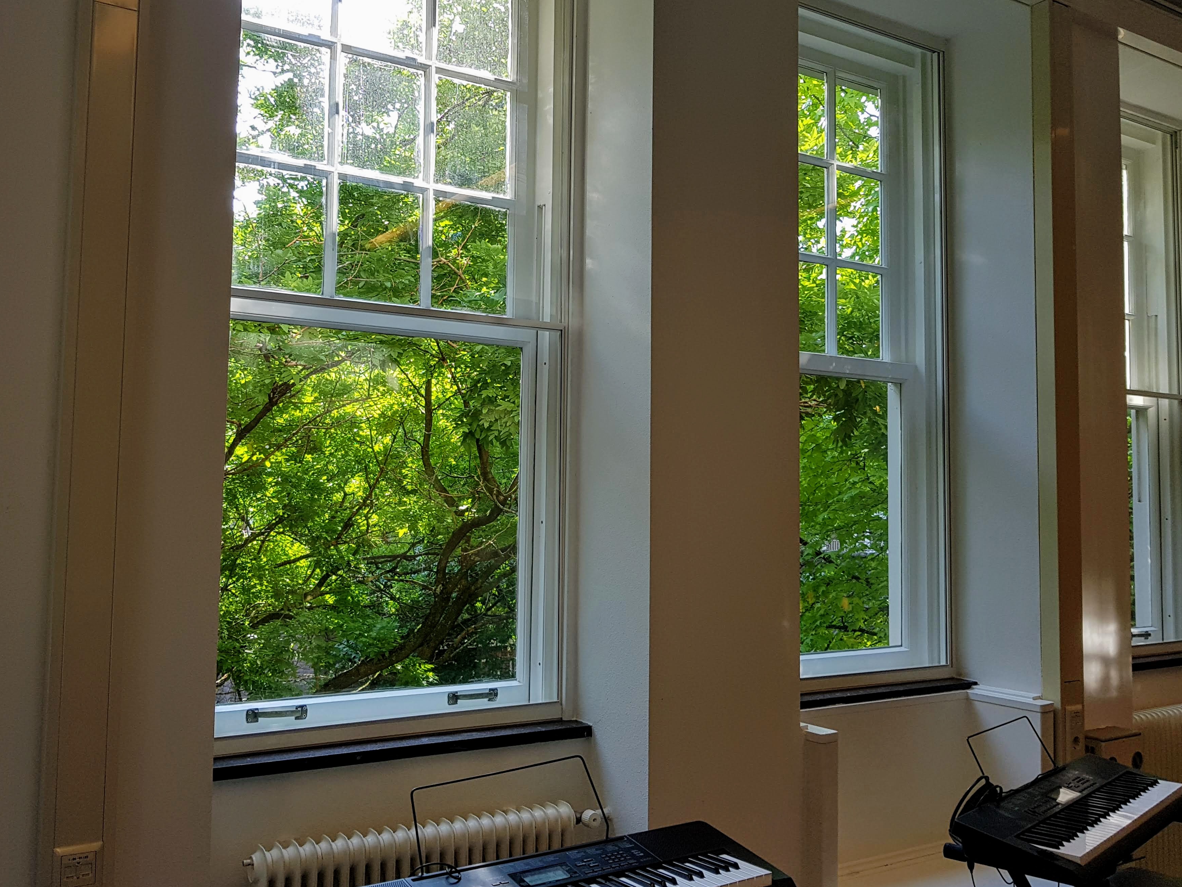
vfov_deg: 46.8
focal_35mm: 30
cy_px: 446
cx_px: 561
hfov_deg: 59.9
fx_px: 1024
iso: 40
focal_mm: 4.2
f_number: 1.7
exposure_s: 1/234
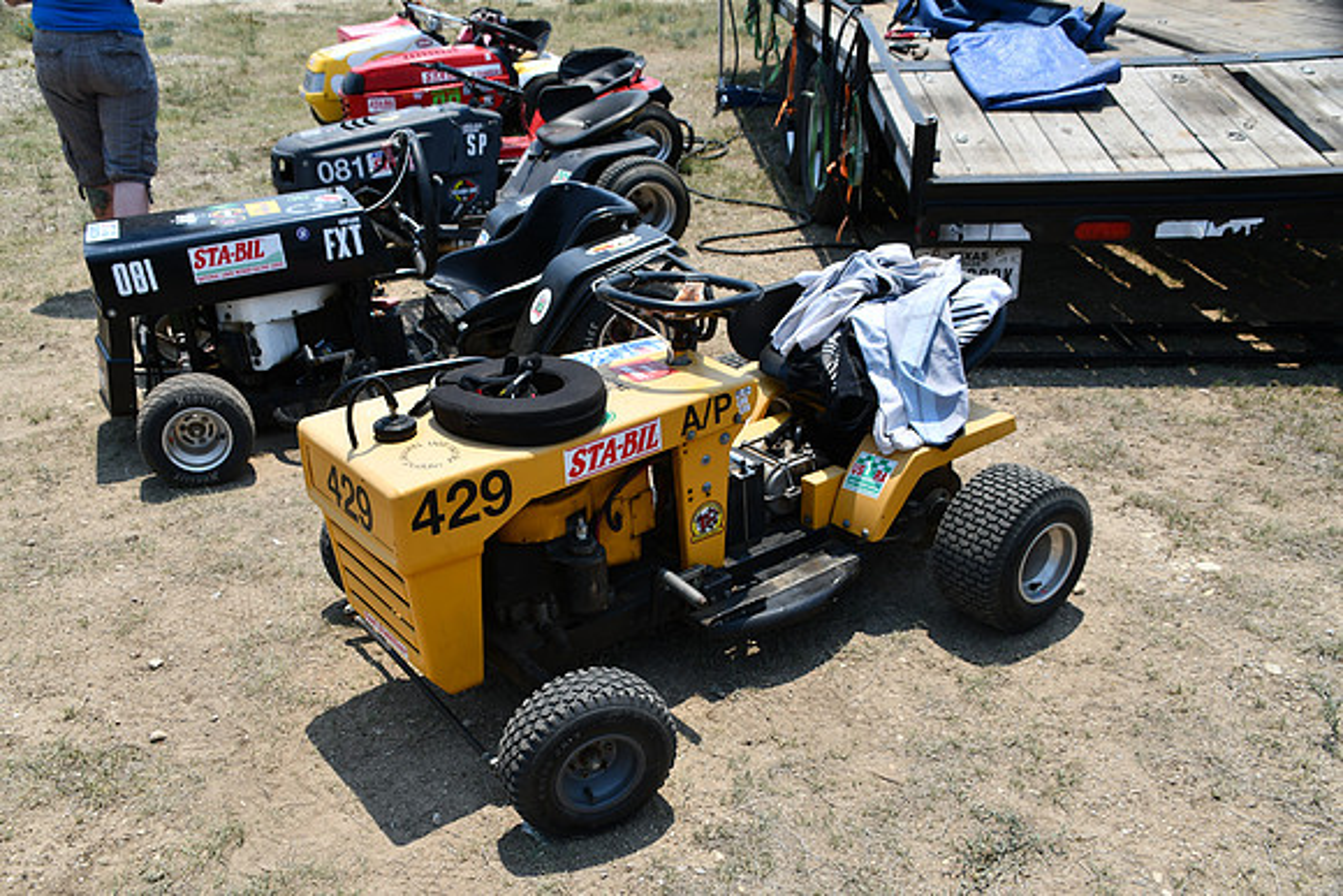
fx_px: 1343
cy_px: 448
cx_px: 672
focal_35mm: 36
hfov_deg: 53.1
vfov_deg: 36.9
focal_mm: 24
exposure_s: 1/320
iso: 100
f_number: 9
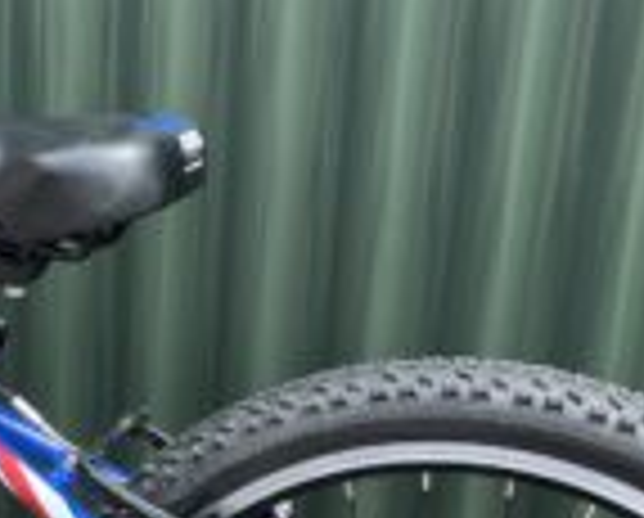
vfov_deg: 17.7
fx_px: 1623
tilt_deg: -24.6
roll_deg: +1.2
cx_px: -54
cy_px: 509
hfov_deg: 21.4
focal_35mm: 85
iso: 50
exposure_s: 1/544
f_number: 1.6
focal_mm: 5.1
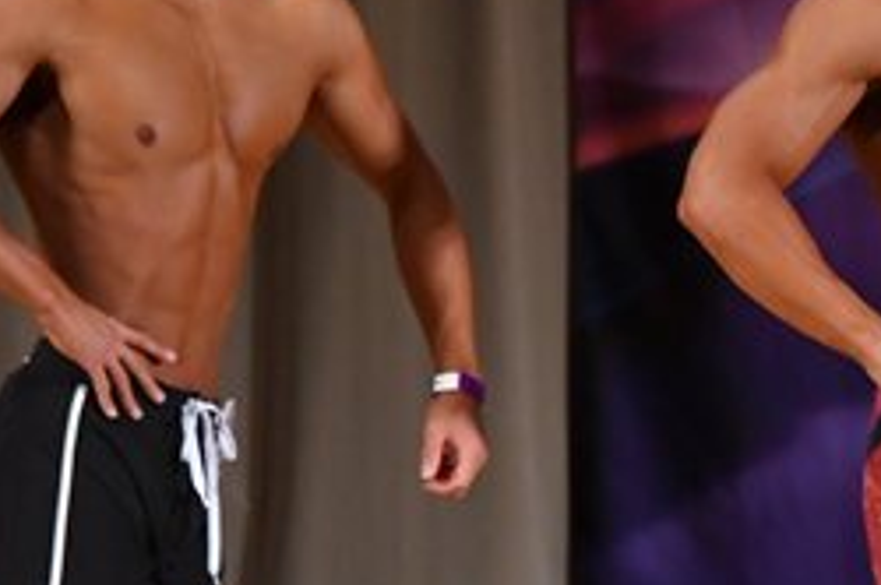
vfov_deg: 1.8
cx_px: 1020
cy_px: 352
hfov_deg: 2.8
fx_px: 18184
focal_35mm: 744
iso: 3200
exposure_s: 1/400
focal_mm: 160
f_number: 5.6
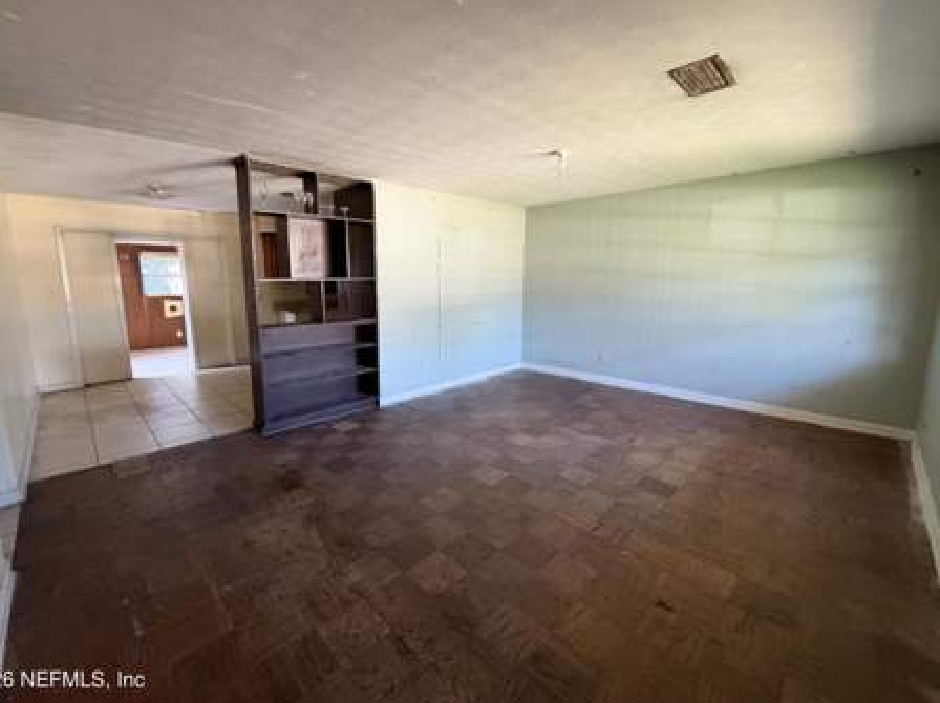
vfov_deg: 81.6
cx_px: 453
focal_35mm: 15
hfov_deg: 98.2
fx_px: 407
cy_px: 335
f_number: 2.2
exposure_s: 1/64
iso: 320
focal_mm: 2.22
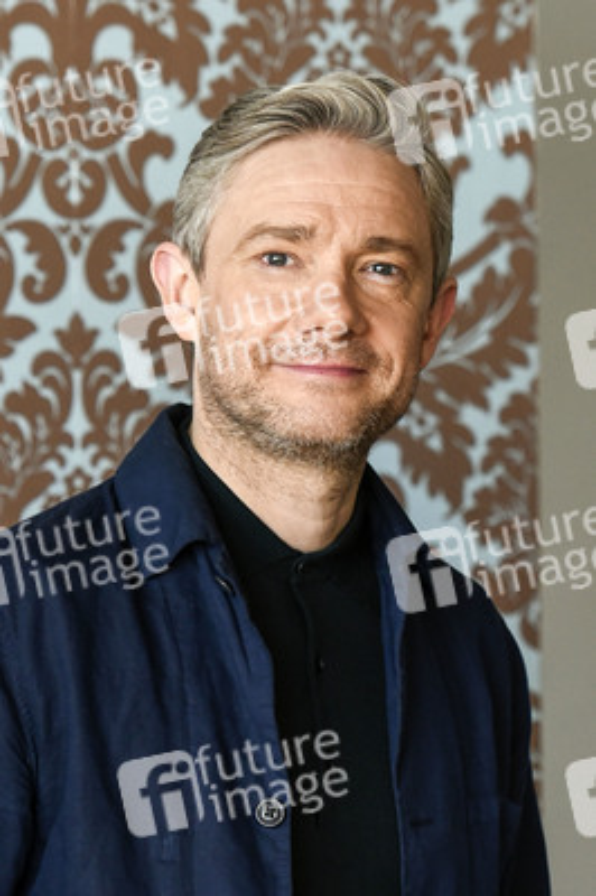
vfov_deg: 15.2
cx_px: 298
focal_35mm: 135
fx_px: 3358
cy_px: 448
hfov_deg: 10.1
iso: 1000
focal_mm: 135
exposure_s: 1/250
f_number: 4
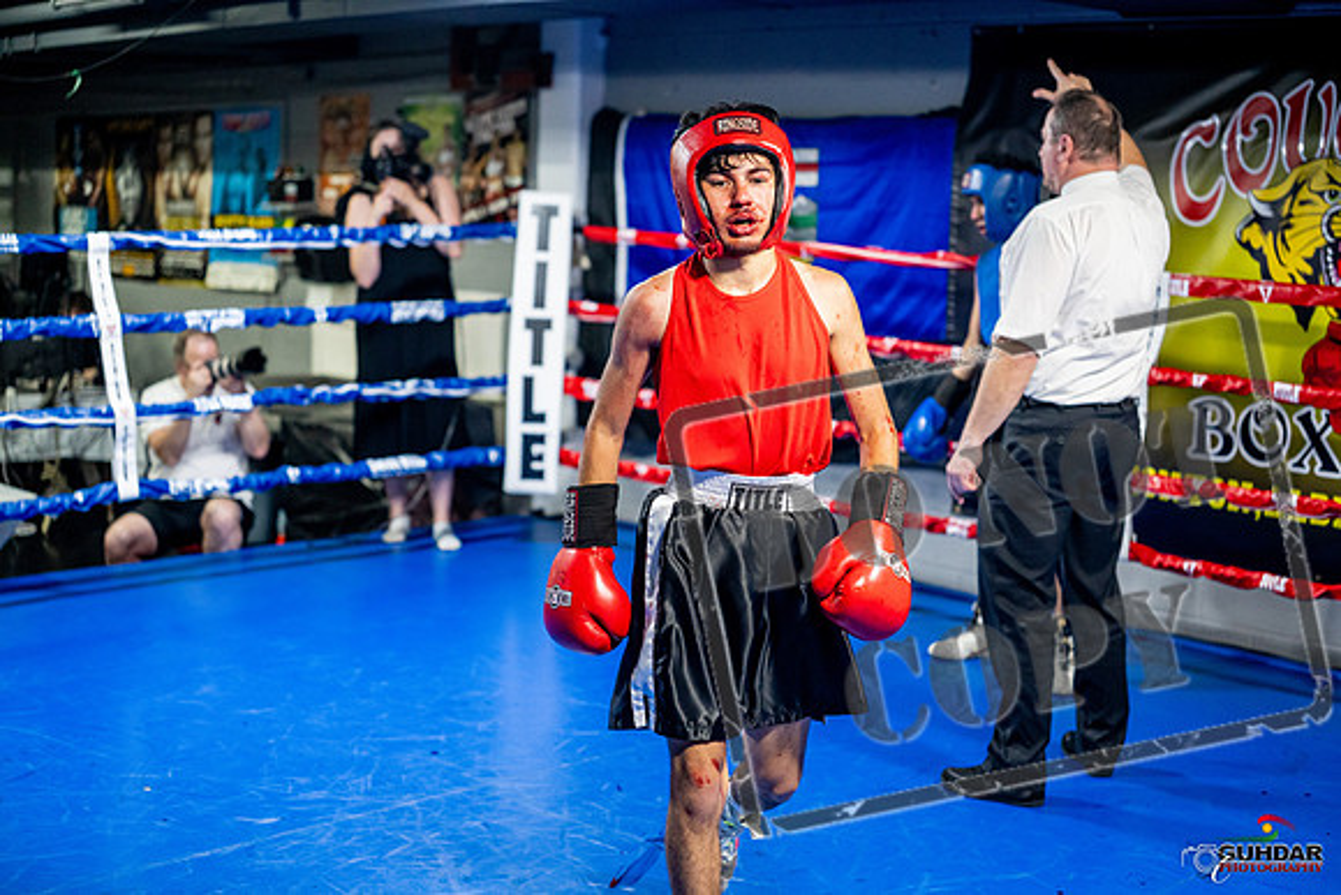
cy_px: 448
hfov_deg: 39.6
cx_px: 670
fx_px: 1863
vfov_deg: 27.0
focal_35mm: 50
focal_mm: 50
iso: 4000
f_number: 2
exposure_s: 1/800
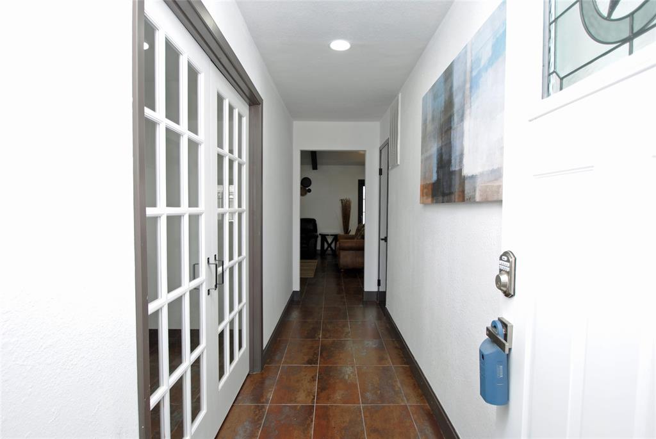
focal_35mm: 20
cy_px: 220
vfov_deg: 63.3
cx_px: 328
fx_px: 356
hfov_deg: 85.4
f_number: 4
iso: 200
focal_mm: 13
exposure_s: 1/60
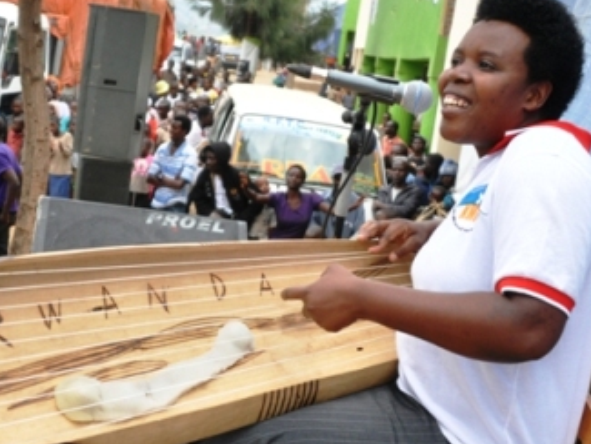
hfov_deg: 37.5
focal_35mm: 51
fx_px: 871
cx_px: 269
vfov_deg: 28.5
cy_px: 252
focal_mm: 18
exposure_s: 1/1000
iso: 800
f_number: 16
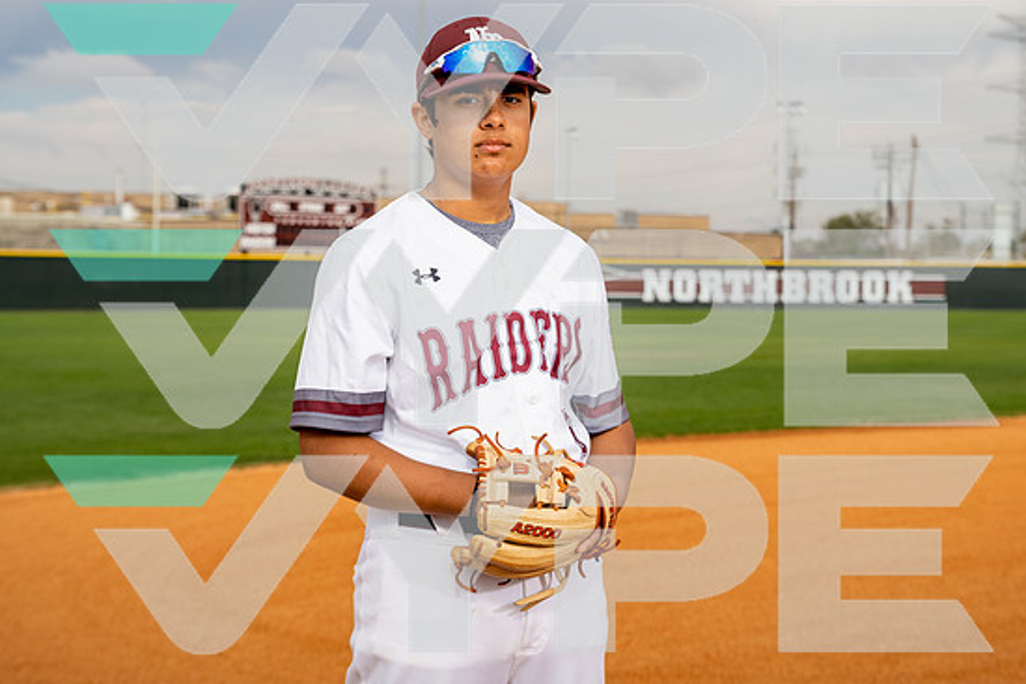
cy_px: 329
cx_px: 524
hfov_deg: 34.5
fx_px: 1653
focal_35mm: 58
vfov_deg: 23.4
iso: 100
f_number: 4.5
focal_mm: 55
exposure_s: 1/640
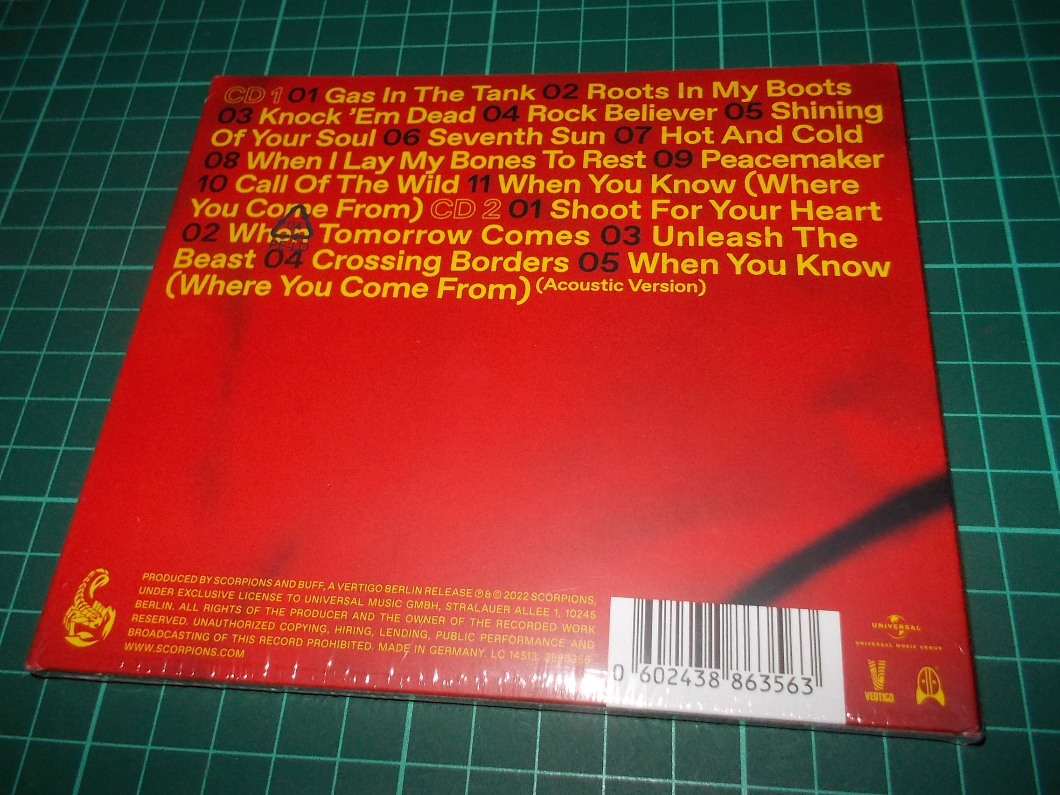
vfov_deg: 48.2
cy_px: 398
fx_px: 888
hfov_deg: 61.7
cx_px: 530
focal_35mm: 29
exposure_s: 1/30
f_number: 3.3
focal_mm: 4.1
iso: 200
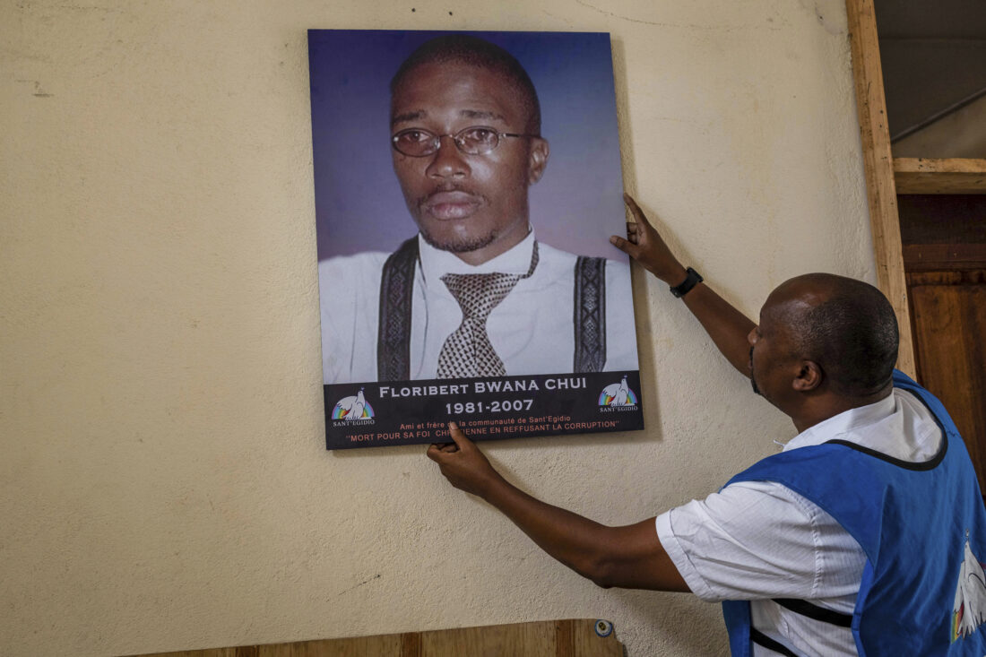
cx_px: 493
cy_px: 328
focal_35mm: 35
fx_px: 958
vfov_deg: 37.8
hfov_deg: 54.4
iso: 500
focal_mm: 35
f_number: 4.5
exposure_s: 1/125
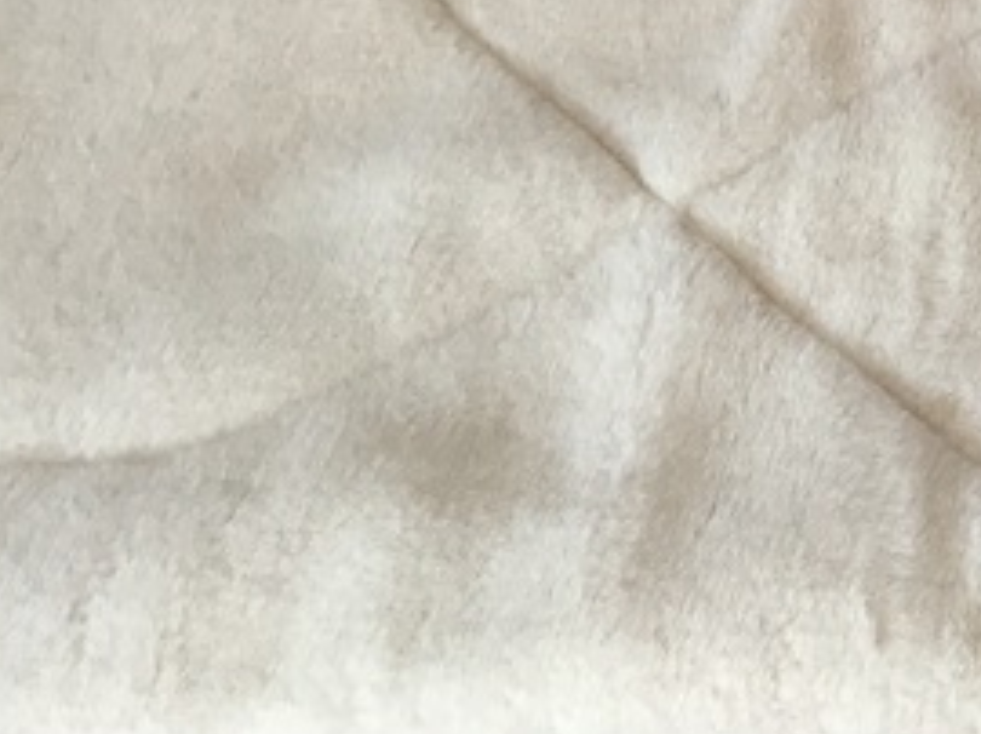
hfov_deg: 20.1
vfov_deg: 16.9
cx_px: 1413
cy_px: 73
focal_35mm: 86
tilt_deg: -41.6
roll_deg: -3.2
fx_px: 2435
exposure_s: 1/33
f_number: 2.2
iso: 125
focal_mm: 4.15
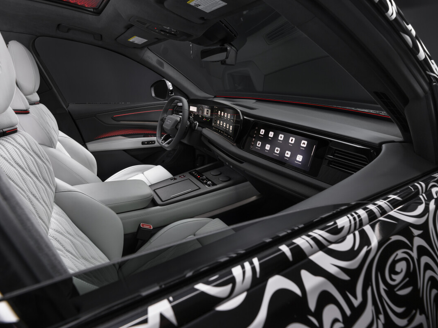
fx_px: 228
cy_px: 155
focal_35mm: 18
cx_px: 206
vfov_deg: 71.5
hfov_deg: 87.7
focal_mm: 20
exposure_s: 1/10
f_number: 9
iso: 250
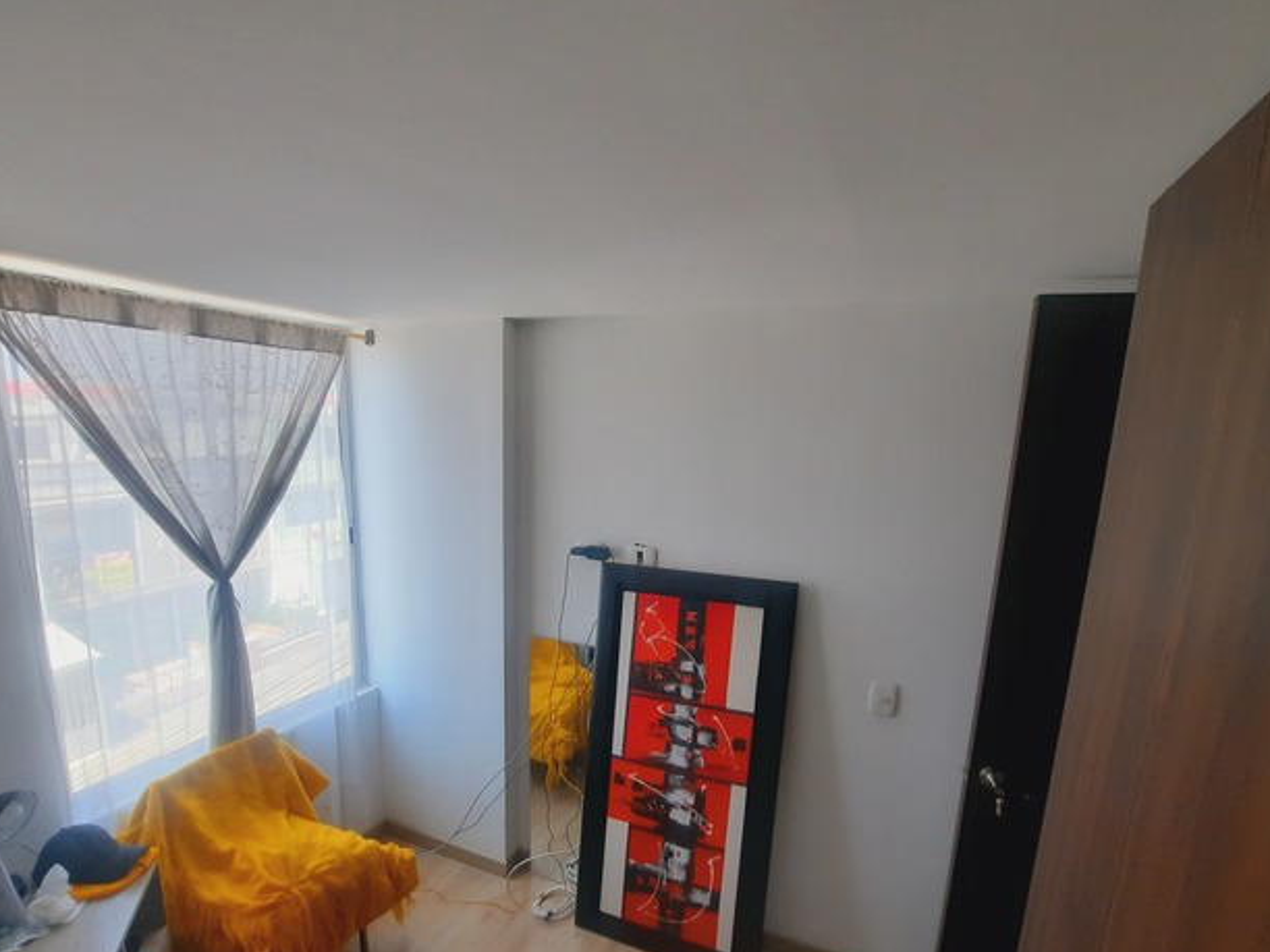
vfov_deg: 74.0
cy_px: 568
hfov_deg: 90.9
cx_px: 598
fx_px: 624
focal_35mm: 17
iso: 64
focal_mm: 1.74
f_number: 2.2
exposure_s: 1/120
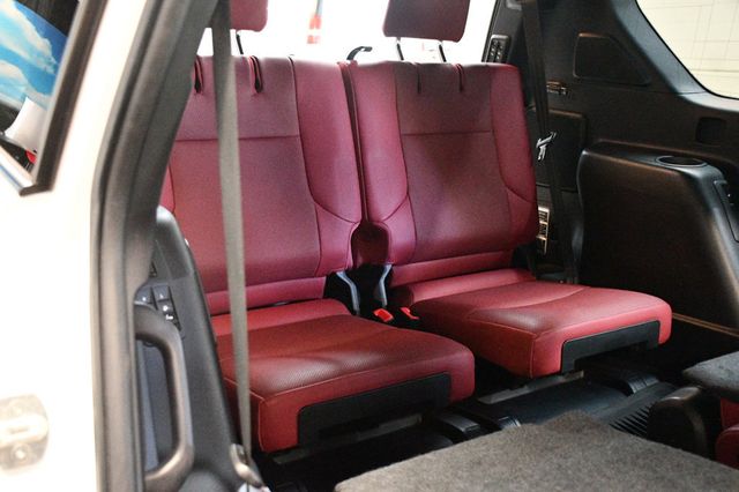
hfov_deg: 49.6
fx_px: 800
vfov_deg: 34.2
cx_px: 370
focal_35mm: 39
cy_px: 246
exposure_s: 1/60
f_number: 3.8
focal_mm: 26
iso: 10000
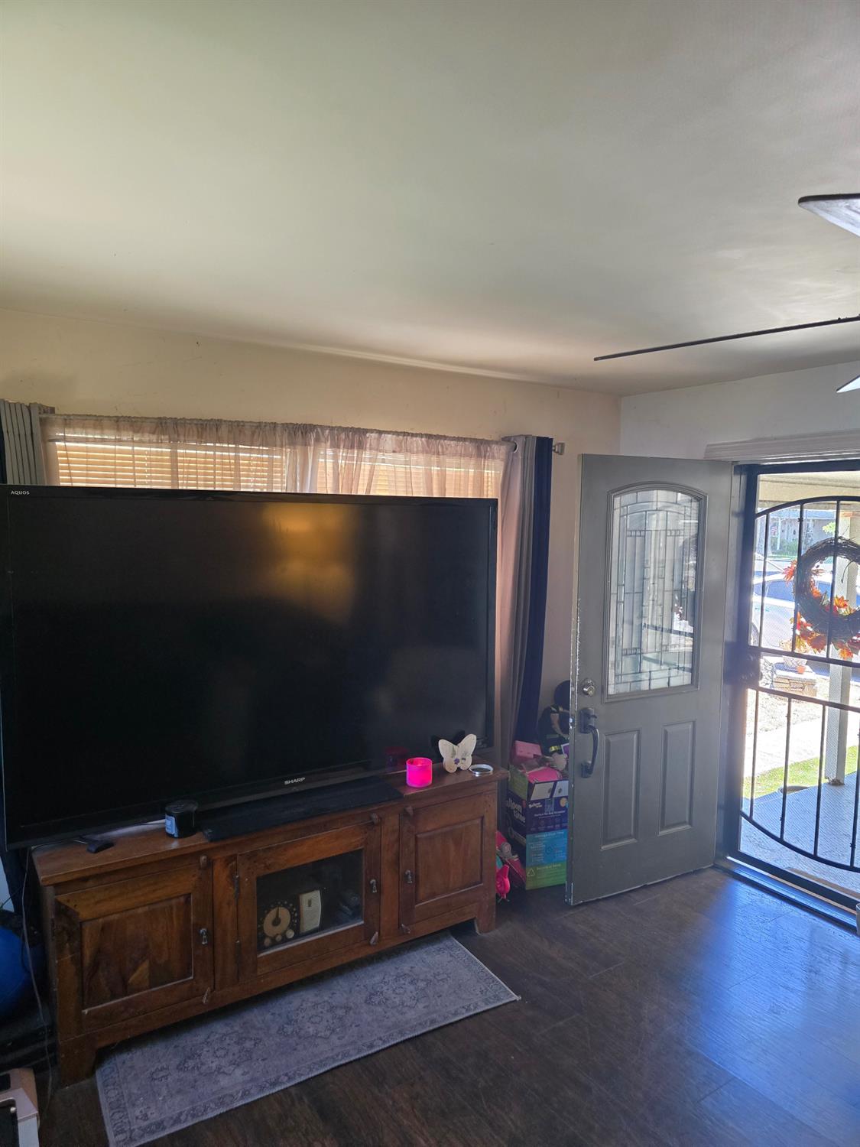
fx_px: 762
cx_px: 430
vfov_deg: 73.9
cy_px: 574
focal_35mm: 23
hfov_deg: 58.9
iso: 500
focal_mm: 6.3
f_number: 1.7
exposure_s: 1/120
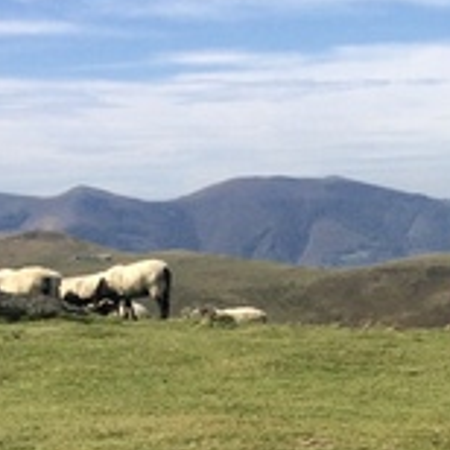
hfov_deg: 14.7
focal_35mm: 108
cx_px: 732
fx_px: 1588
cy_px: 454
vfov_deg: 15.8
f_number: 2.2
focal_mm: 4.15
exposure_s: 1/2740
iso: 32
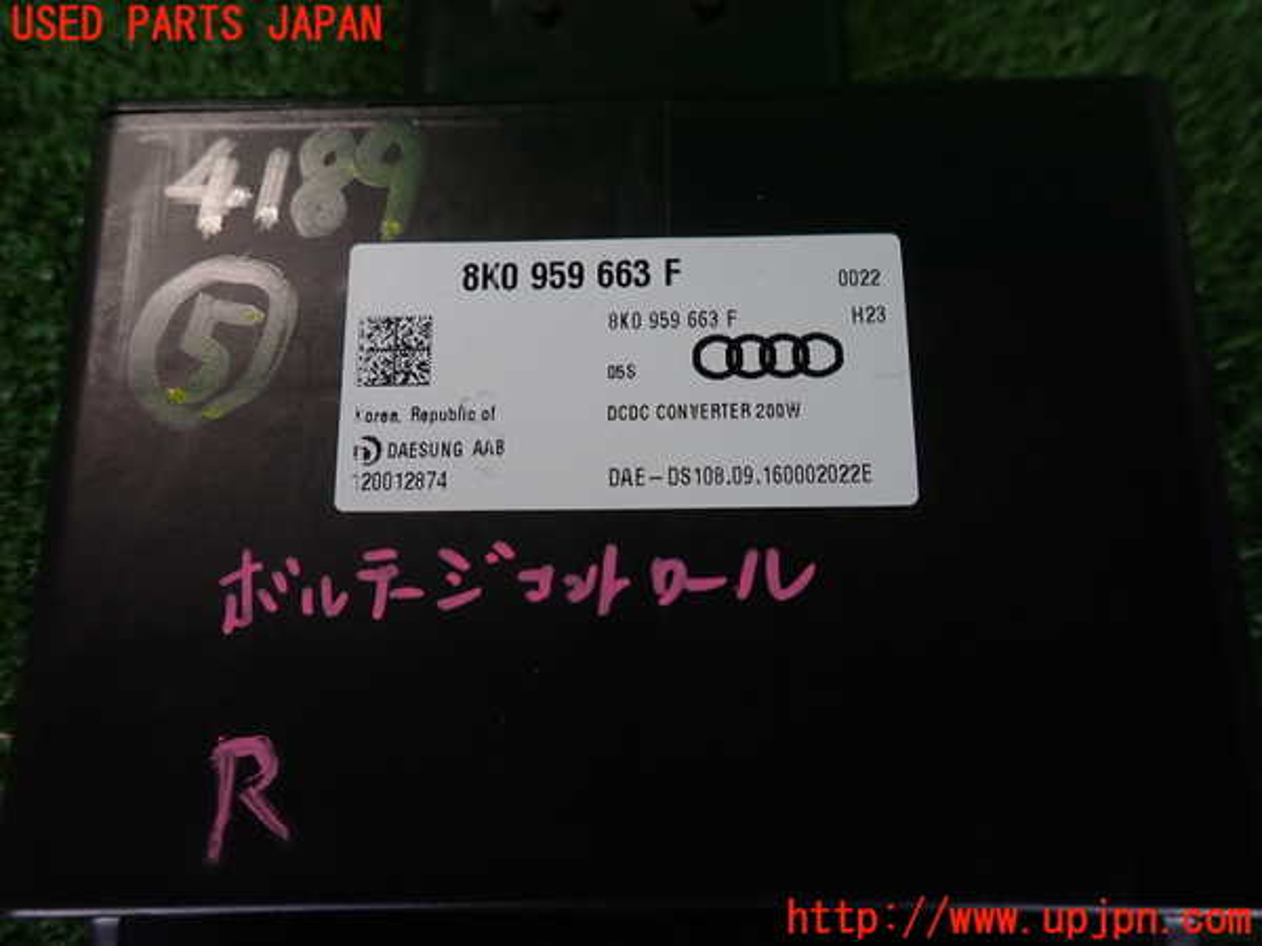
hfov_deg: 69.4
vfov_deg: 54.9
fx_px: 911
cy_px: 473
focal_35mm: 25
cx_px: 631
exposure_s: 1/60
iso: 125
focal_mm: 4.5
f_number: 2
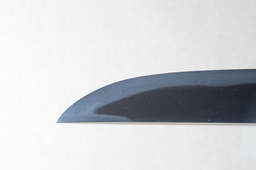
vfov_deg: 9.6
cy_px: 85
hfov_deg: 14.4
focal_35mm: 142
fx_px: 1012
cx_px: 128
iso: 400
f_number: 11
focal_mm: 95
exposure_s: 1/1.6
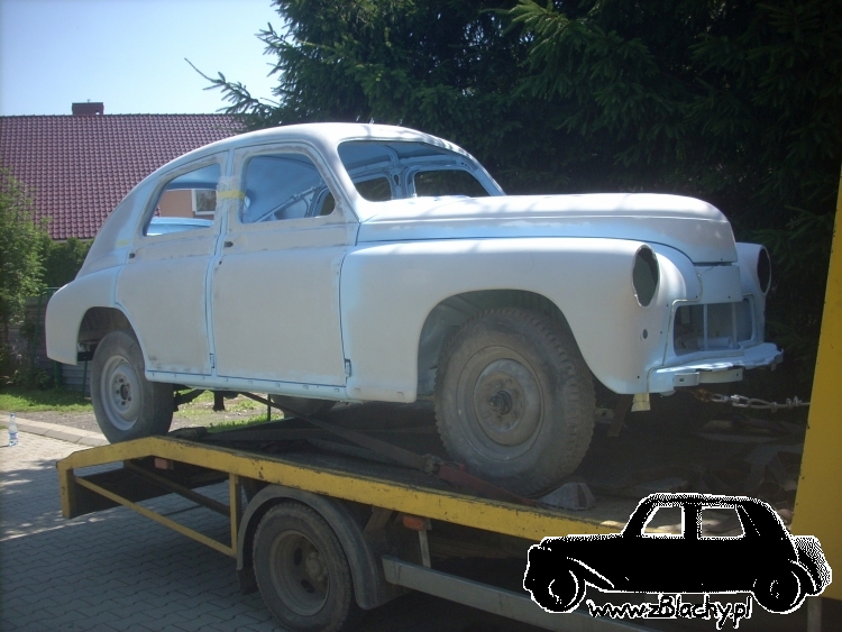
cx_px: 421
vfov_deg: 38.7
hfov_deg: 50.1
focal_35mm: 37
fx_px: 900
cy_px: 316
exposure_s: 1/130
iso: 64
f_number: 5.6
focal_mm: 6.2
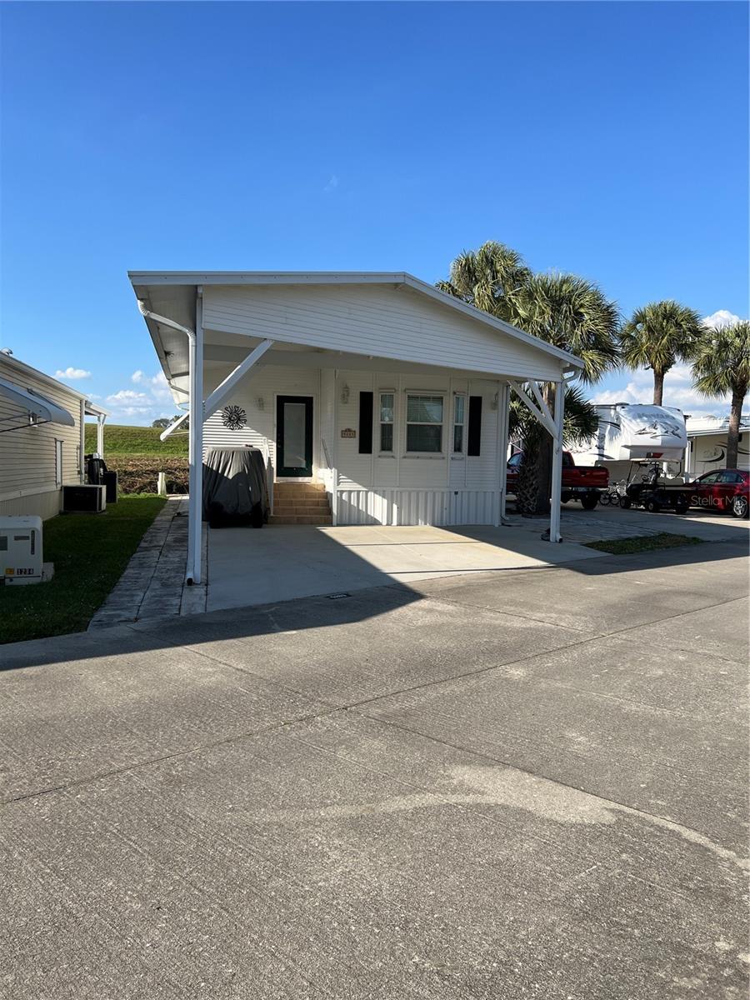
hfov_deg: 53.1
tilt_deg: -2.0
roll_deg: -0.6
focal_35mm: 26
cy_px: 500
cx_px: 375
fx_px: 751
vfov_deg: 67.3
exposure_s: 1/3571
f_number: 1.5
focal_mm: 5.7
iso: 50
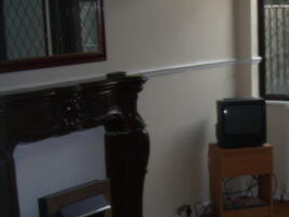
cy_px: 180
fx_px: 701
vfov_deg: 17.4
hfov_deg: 22.0
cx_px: 317
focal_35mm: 84
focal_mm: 6.4
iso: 64
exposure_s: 1/60.2
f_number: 3.5
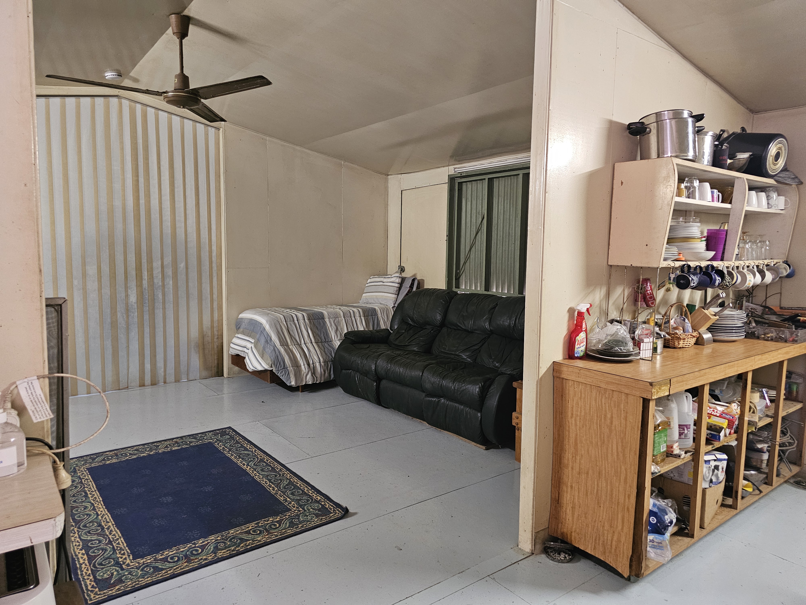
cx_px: 403
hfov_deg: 73.9
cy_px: 302
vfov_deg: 58.9
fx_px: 536
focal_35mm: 23
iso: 640
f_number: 1.7
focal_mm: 6.3
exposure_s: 1/25
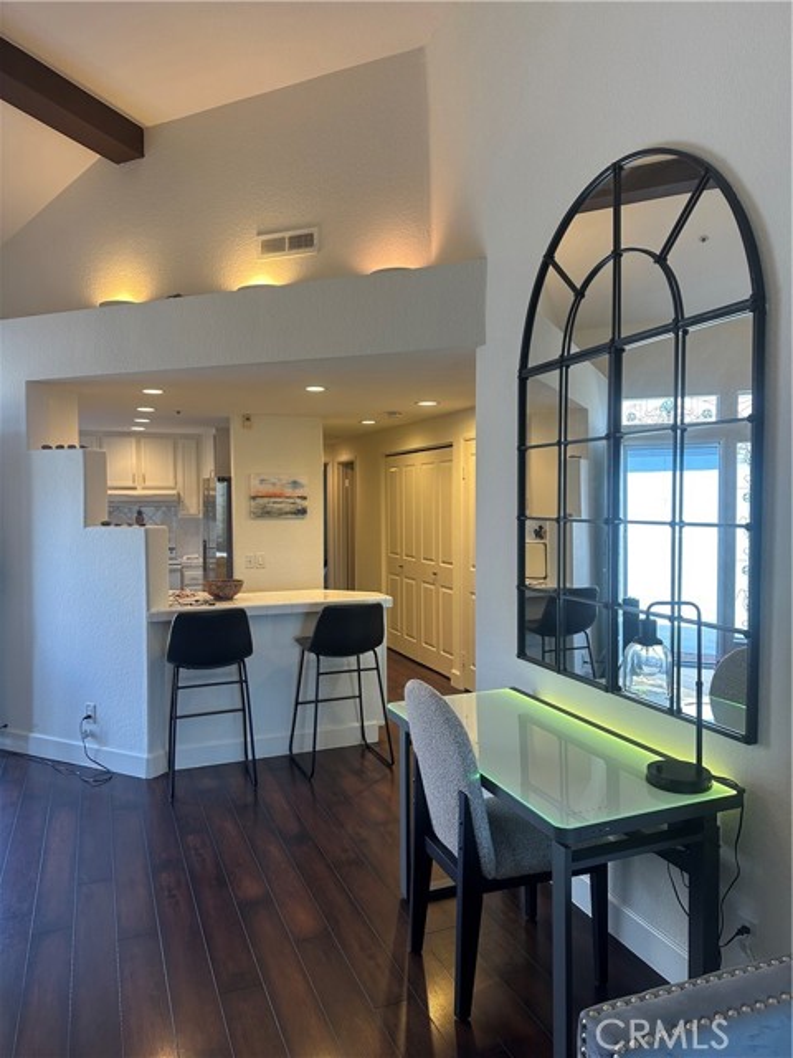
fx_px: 733
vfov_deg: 71.6
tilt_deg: -2.5
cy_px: 529
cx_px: 396
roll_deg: -0.3
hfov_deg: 56.8
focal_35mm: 24
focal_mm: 6.86
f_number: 1.78
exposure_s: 1/120
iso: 100
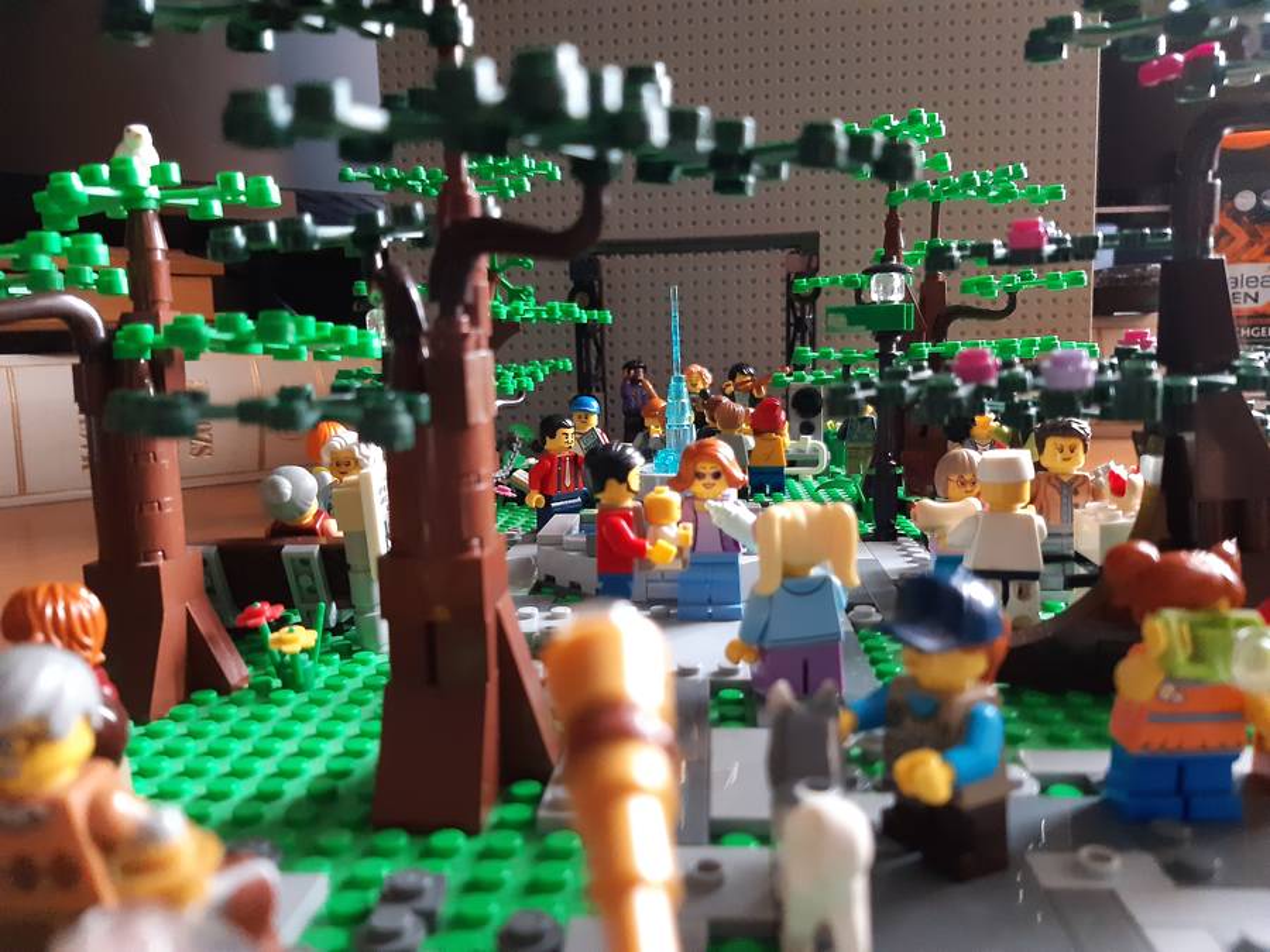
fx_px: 954
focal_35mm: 26
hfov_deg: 67.3
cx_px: 635
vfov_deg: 53.1
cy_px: 476
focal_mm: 3.92
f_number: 1.7
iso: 500
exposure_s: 1/24
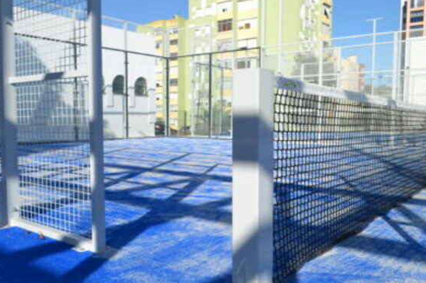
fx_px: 343
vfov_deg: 44.9
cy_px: 148
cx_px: 200
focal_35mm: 29
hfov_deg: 63.6
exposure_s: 1/320
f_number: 9
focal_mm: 18
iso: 100
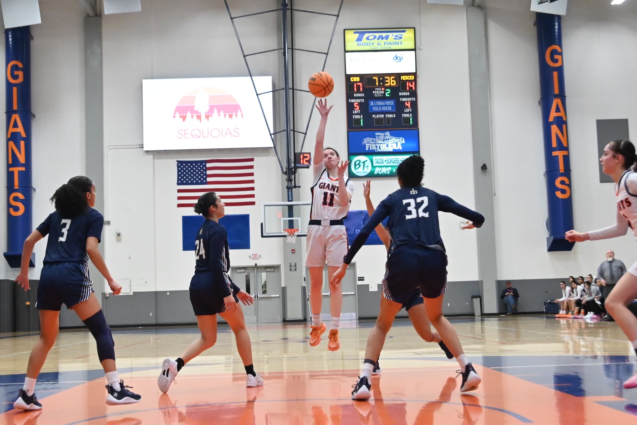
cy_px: 212
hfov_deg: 38.2
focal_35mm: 52
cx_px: 318
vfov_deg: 26.0
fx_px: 920
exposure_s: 1/500
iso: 6400
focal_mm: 35
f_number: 5.6
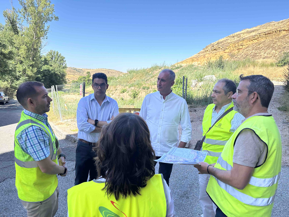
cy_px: 108
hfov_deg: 71.6
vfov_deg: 56.8
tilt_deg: -8.6
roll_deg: -2.7
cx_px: 144
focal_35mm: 24
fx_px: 200
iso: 80
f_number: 1.78
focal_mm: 6.86
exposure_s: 1/1988
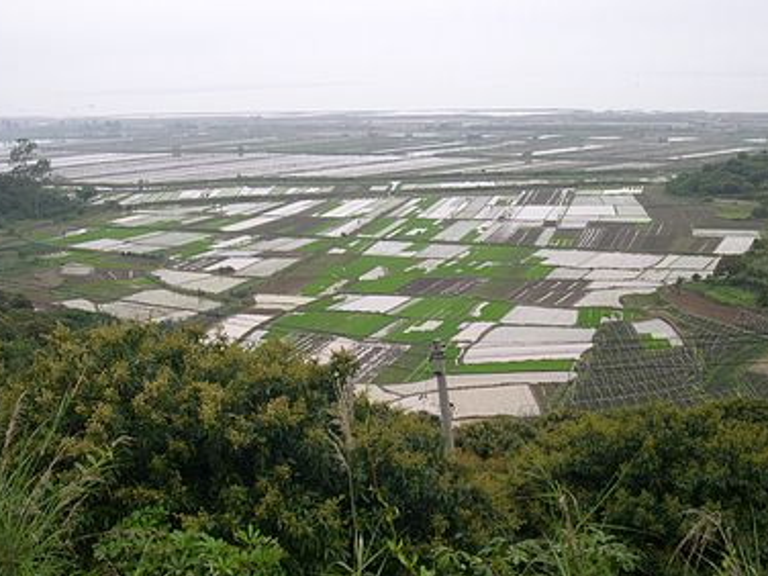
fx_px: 1109
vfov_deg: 29.1
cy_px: 296
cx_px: 378
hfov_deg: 38.2
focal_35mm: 50
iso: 100
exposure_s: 1/103
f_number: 8.4
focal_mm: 10.1
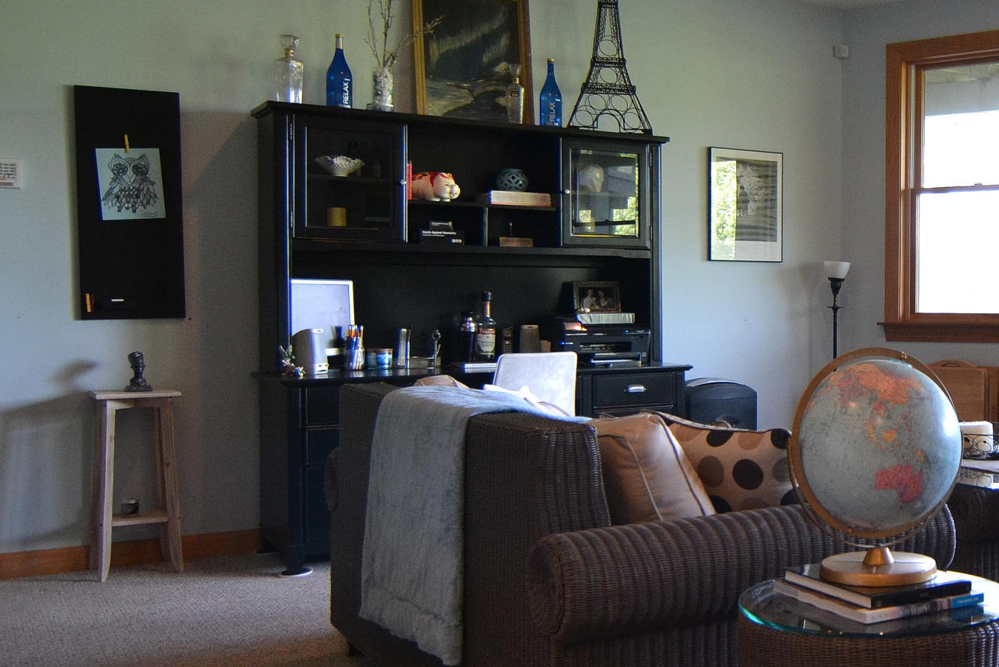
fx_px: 1196
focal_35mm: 43
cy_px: 329
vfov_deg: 31.1
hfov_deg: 41.2
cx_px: 928
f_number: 4
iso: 900
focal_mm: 13
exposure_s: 1/60
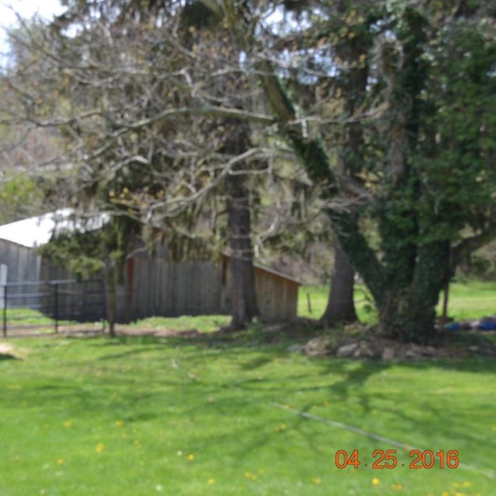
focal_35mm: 54
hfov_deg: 31.3
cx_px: 155
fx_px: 875
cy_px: 248
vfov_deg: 31.6
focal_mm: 28
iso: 100
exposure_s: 1/160
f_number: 6.3
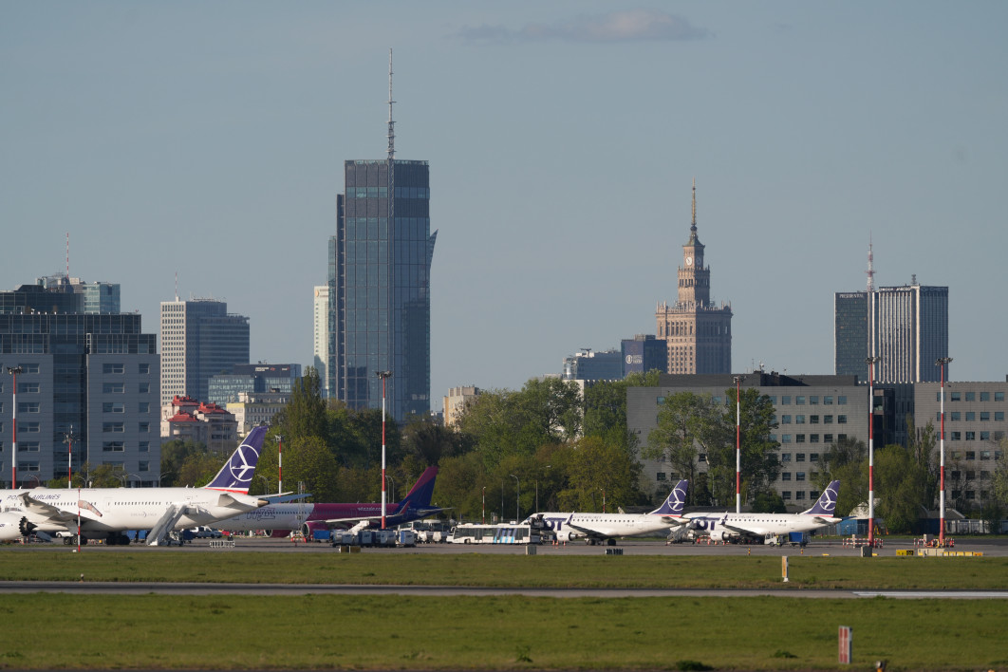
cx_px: 504
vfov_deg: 3.4
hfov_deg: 5.2
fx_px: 11199
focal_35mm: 400
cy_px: 336
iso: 200
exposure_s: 1/1250
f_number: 5.6
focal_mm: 400
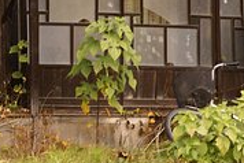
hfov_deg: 4.8
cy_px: -55
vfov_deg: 3.2
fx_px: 2924
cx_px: -21
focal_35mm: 431
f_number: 8
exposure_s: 1/60
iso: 400
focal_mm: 100
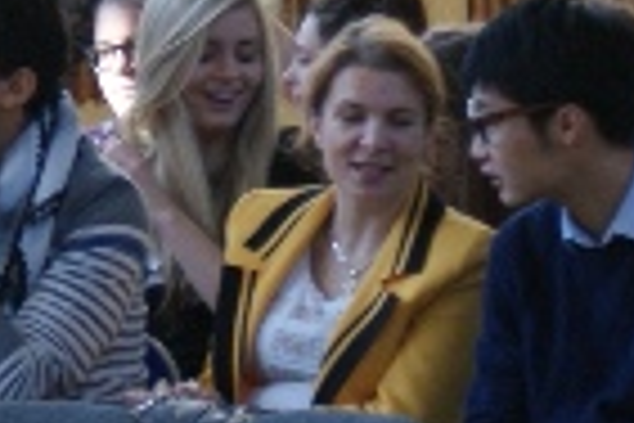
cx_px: -166
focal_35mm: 476
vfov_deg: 2.9
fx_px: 8382
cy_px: 142
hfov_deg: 4.3
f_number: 5.6
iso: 400
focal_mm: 70
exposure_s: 1/100
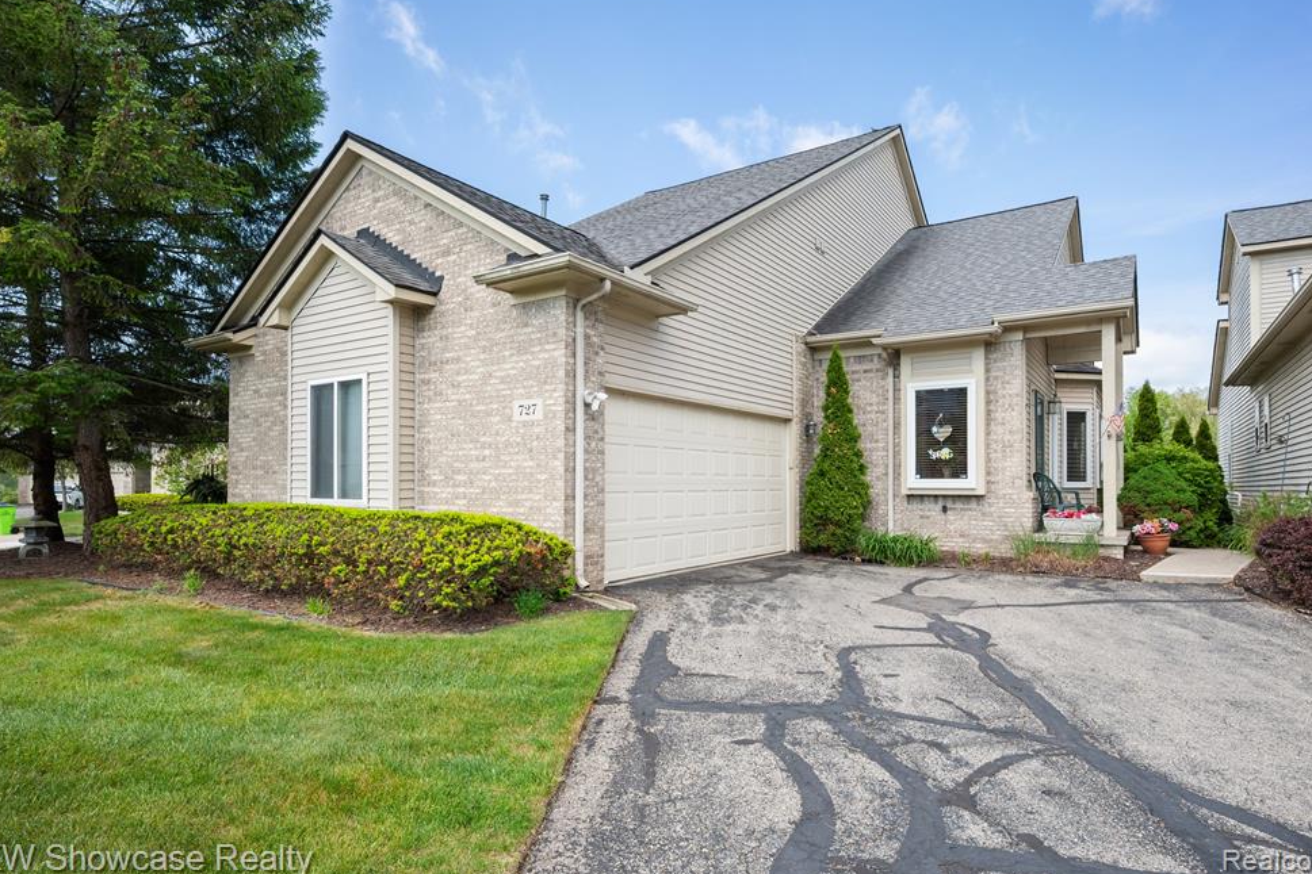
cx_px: 666
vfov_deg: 64.5
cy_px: 421
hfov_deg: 86.9
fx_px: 692
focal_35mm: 19
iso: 100
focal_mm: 18
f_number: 11
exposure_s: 1/30
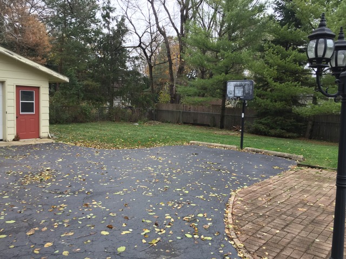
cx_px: 173
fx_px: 290
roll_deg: -2.3
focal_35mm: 29
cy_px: 130
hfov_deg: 61.7
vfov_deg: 48.2
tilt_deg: -5.3
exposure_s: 1/60
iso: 40
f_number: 2.2
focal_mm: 4.15
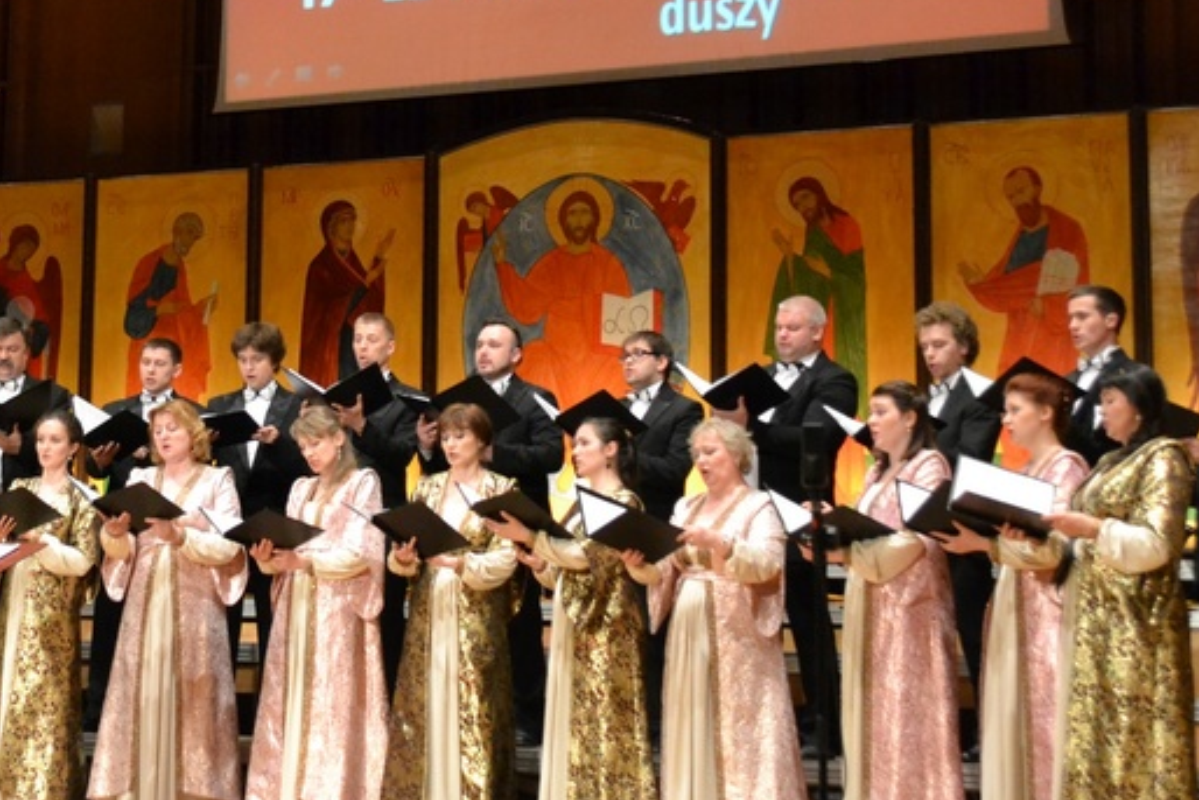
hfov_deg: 21.9
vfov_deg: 14.8
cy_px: 180
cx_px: 278
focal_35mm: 92
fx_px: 3061
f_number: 5
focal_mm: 35
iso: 3200
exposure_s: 1/25
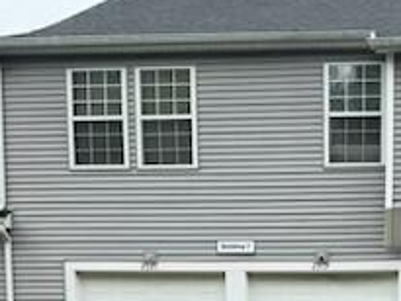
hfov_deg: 25.4
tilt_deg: -2.7
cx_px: 342
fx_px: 869
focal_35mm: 75
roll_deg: +0.4
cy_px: 428
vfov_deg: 17.9
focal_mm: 6.76
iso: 80
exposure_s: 1/467
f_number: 1.78
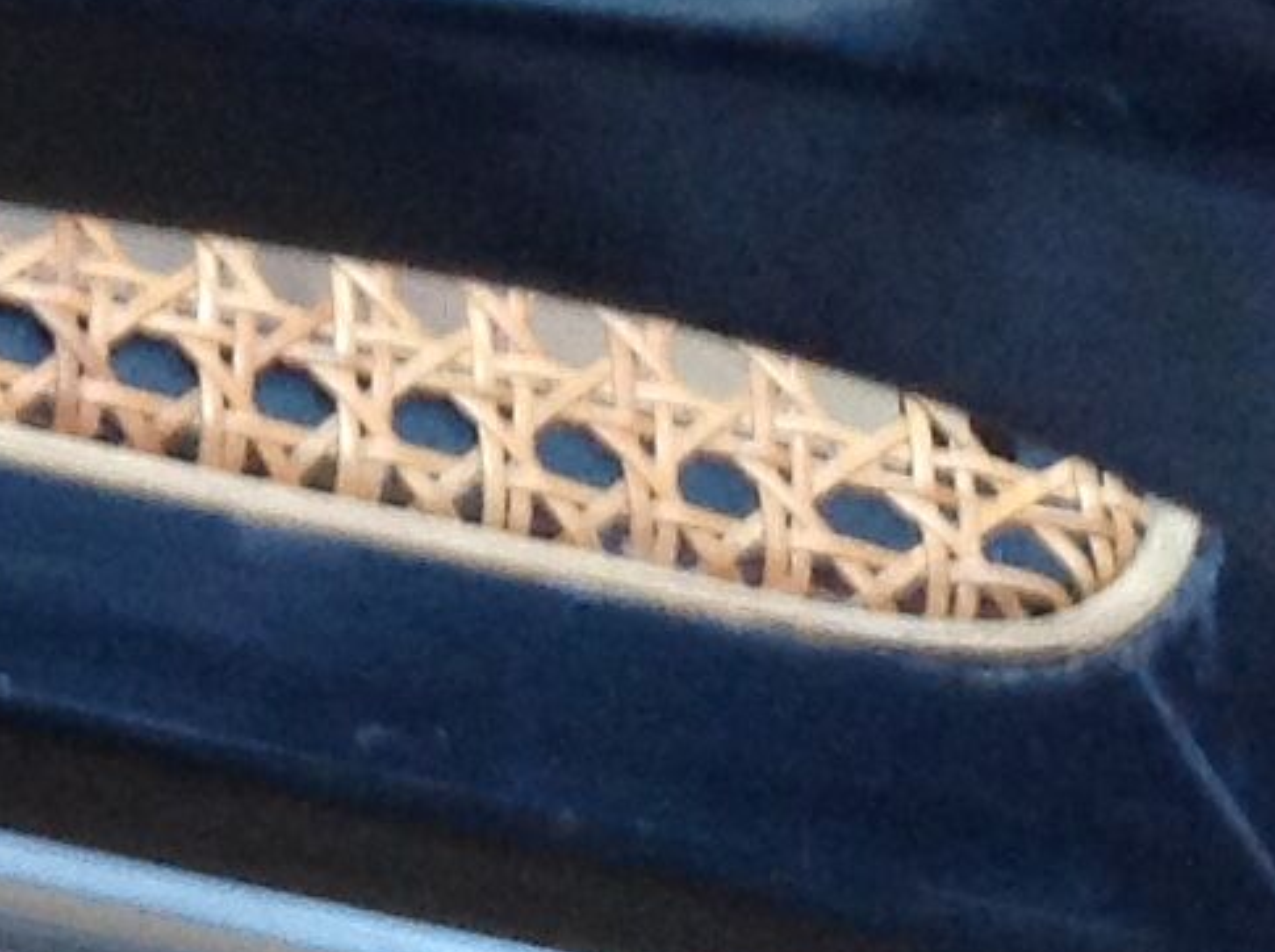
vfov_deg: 7.8
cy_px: -250
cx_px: -1165
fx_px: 6876
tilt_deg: -51.7
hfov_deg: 9.9
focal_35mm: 187
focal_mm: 4.28
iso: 200
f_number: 2.4
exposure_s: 1/15
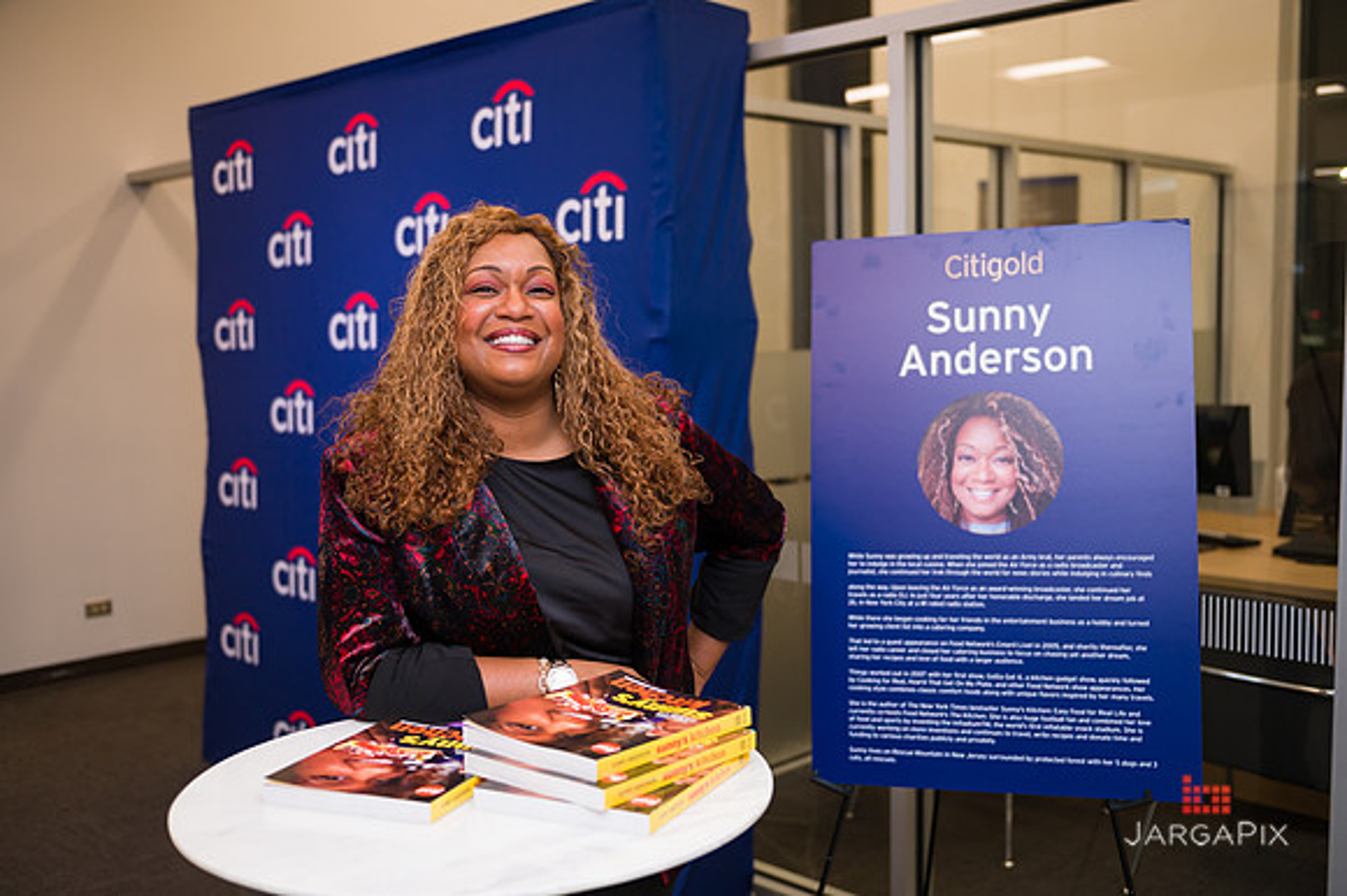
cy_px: 448
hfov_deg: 53.2
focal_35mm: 36
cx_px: 674
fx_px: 1346
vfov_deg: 36.8
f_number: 3.2
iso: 400
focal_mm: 36
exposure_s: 1/200
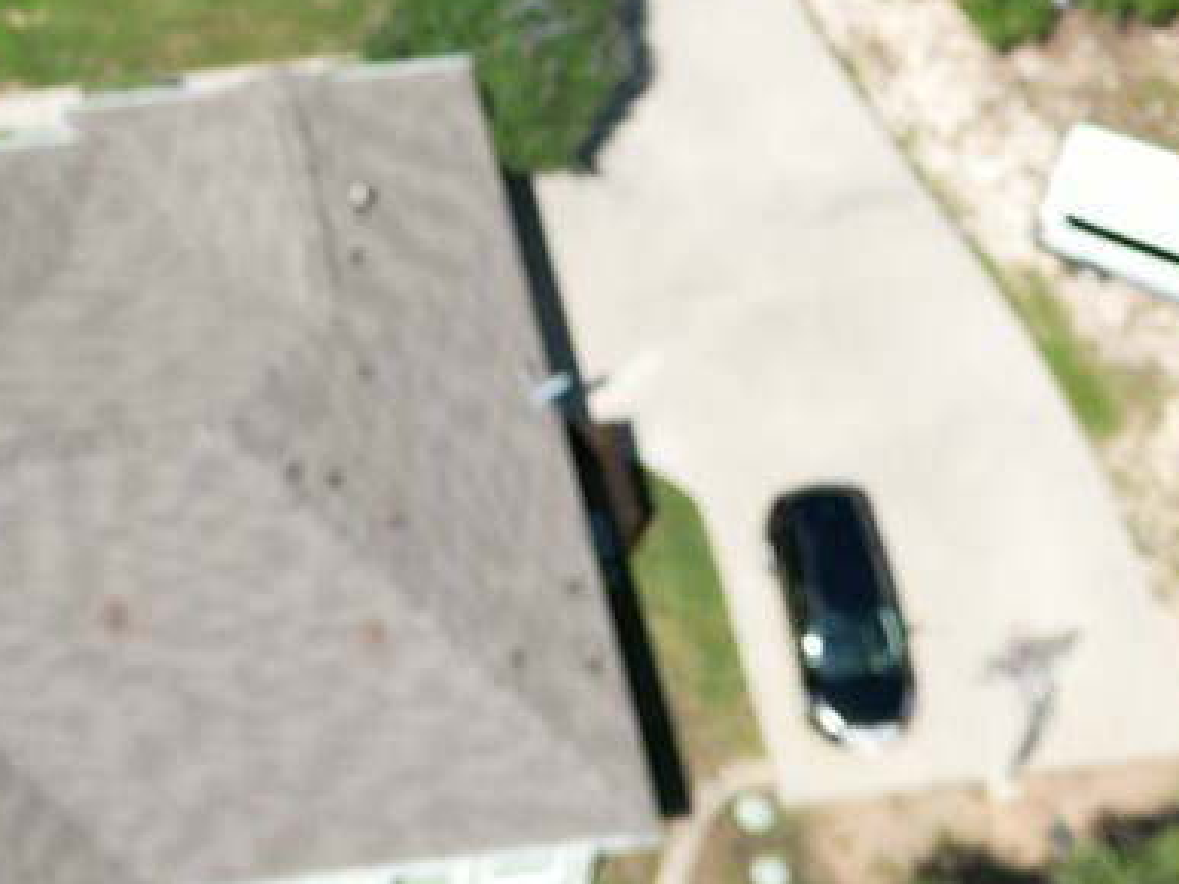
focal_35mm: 127
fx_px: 4324
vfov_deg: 11.1
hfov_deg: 15.3
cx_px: 6
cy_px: -576
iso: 120
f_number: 1.7
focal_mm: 6.72
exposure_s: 1/2500
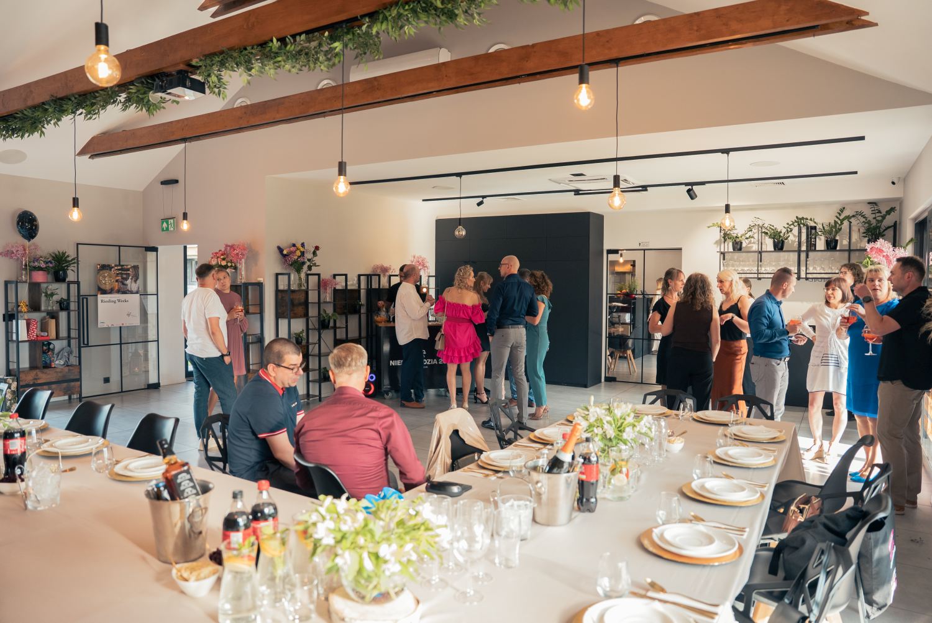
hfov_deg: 73.7
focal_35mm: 24
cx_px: 466
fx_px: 622
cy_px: 312
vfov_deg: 53.2
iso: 1000
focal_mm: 24
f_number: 2.8
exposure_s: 1/125
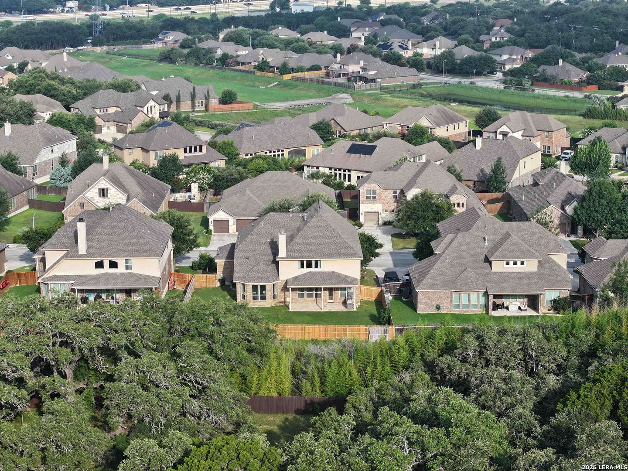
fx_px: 1270
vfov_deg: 21.0
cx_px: 314
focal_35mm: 70
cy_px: 236
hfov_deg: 27.8
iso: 100
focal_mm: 19.35
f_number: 2.8
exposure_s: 1/800
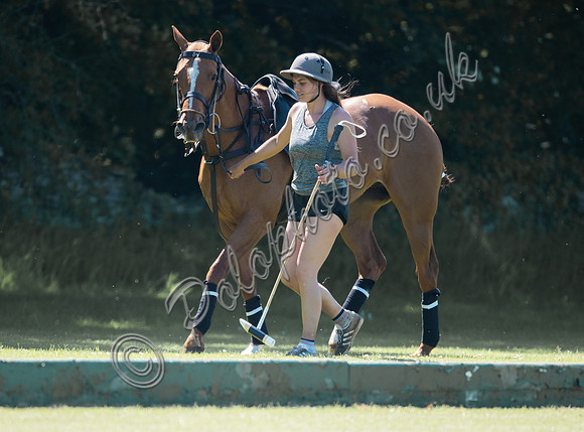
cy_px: 322
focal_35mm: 838
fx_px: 14064
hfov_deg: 2.4
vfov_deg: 1.8
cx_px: 288
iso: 400
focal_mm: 500
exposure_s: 1/1600
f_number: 4
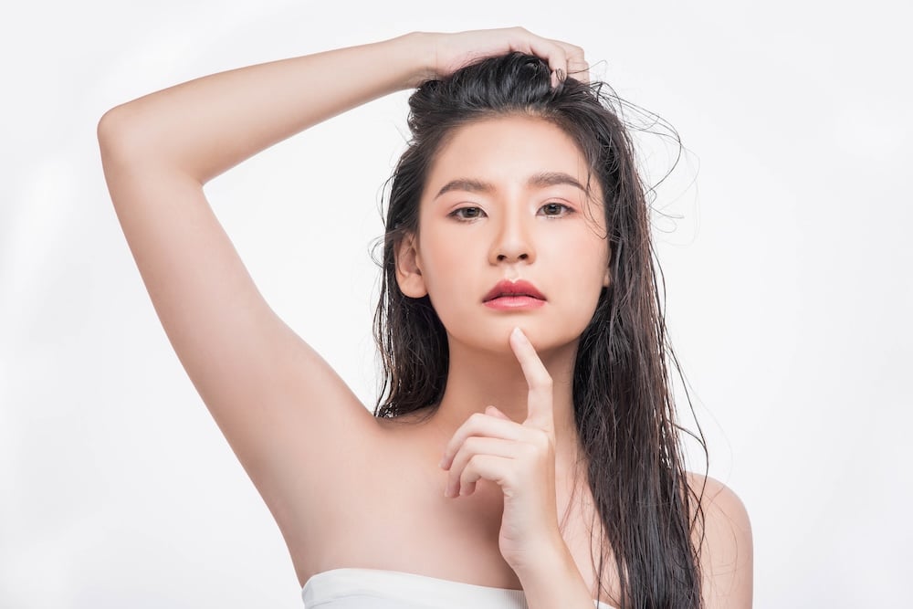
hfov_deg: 23.9
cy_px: 304
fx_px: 2156
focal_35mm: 85
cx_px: 456
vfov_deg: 16.1
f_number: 8
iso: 100
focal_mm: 85
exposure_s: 1/200
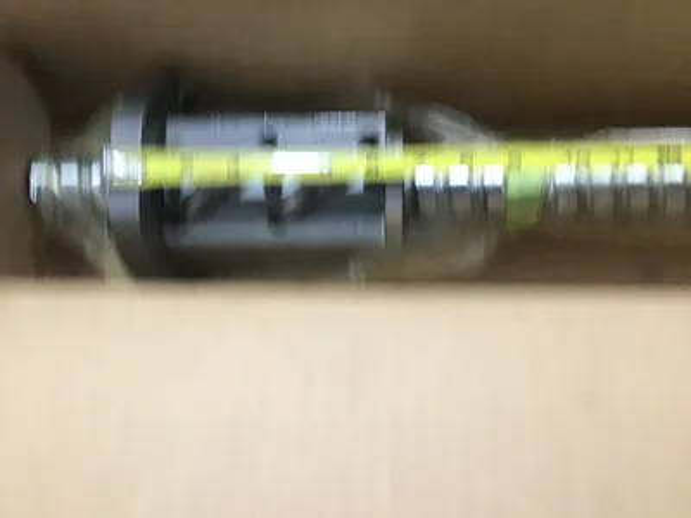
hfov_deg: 58.4
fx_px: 619
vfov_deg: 45.4
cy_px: 259
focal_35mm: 31
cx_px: 346
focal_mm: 3.3
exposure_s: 1/20
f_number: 2.4
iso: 200
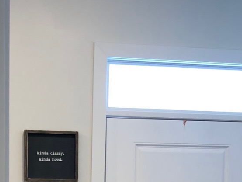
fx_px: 706
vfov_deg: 13.6
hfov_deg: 19.3
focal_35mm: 101
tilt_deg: -4.6
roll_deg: -0.4
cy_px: 288
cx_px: 60
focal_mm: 4
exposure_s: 1/20
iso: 32
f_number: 1.8
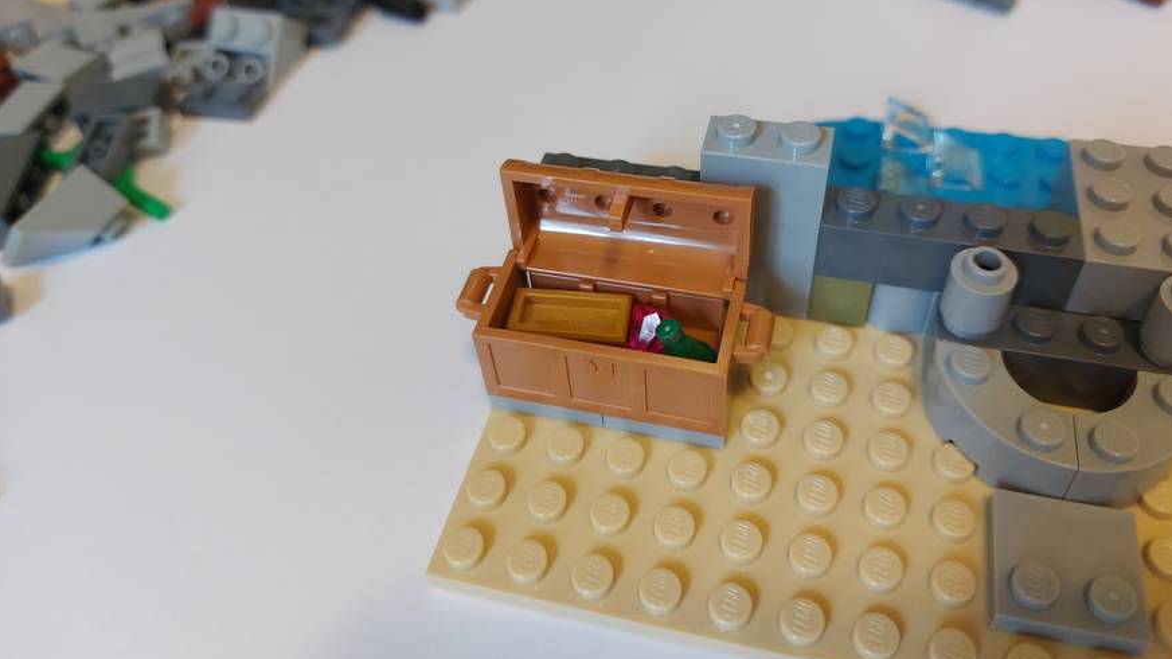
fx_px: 839
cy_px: 236
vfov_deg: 42.4
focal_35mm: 27
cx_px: 602
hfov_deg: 69.9
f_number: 1.8
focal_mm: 5.23
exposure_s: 1/50
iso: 160
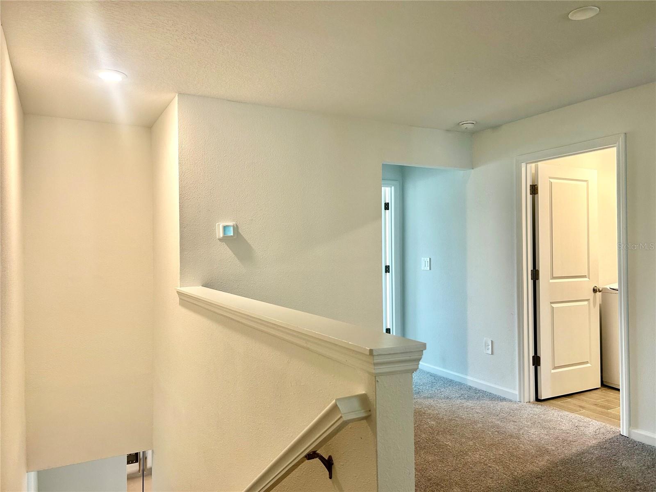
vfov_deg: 53.1
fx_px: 493
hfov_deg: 67.3
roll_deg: +1.1
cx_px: 328
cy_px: 246
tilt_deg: +0.5
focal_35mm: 26
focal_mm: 5.7
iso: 80
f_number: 1.5
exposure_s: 1/60
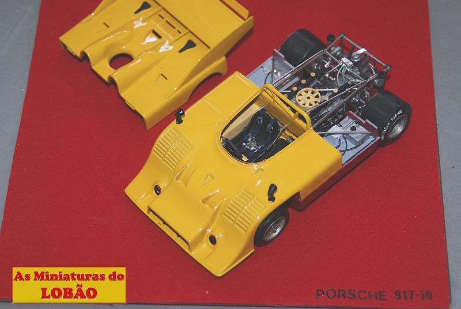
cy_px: 154
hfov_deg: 22.6
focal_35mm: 90
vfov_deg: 15.2
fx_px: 1154
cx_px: 230
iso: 400
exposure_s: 1/125
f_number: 5.6
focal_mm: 60
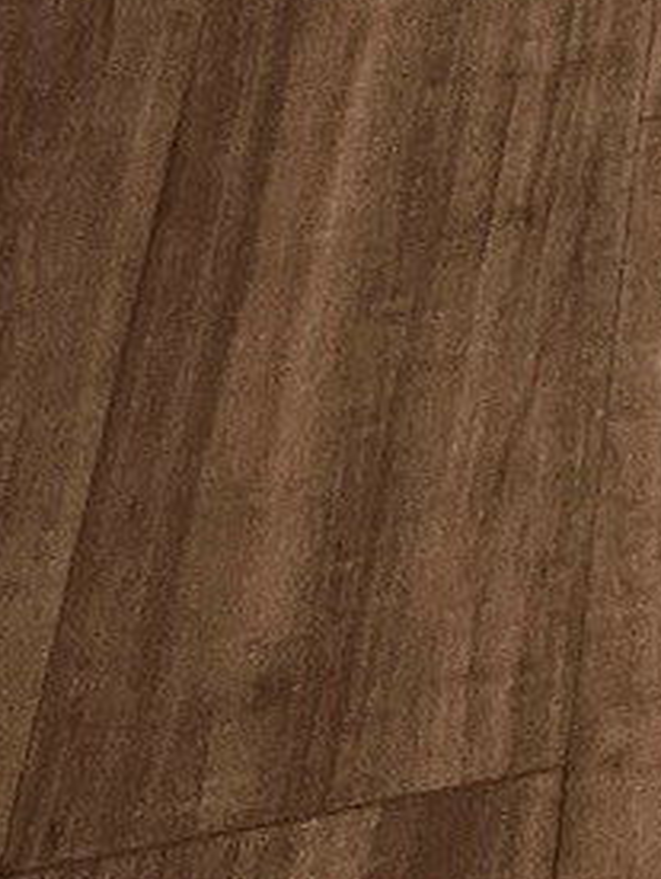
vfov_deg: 8.6
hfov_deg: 7.6
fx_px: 4344
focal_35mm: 171
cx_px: 2034
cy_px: -2145
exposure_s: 1/120
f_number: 1.8
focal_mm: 5.4
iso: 200
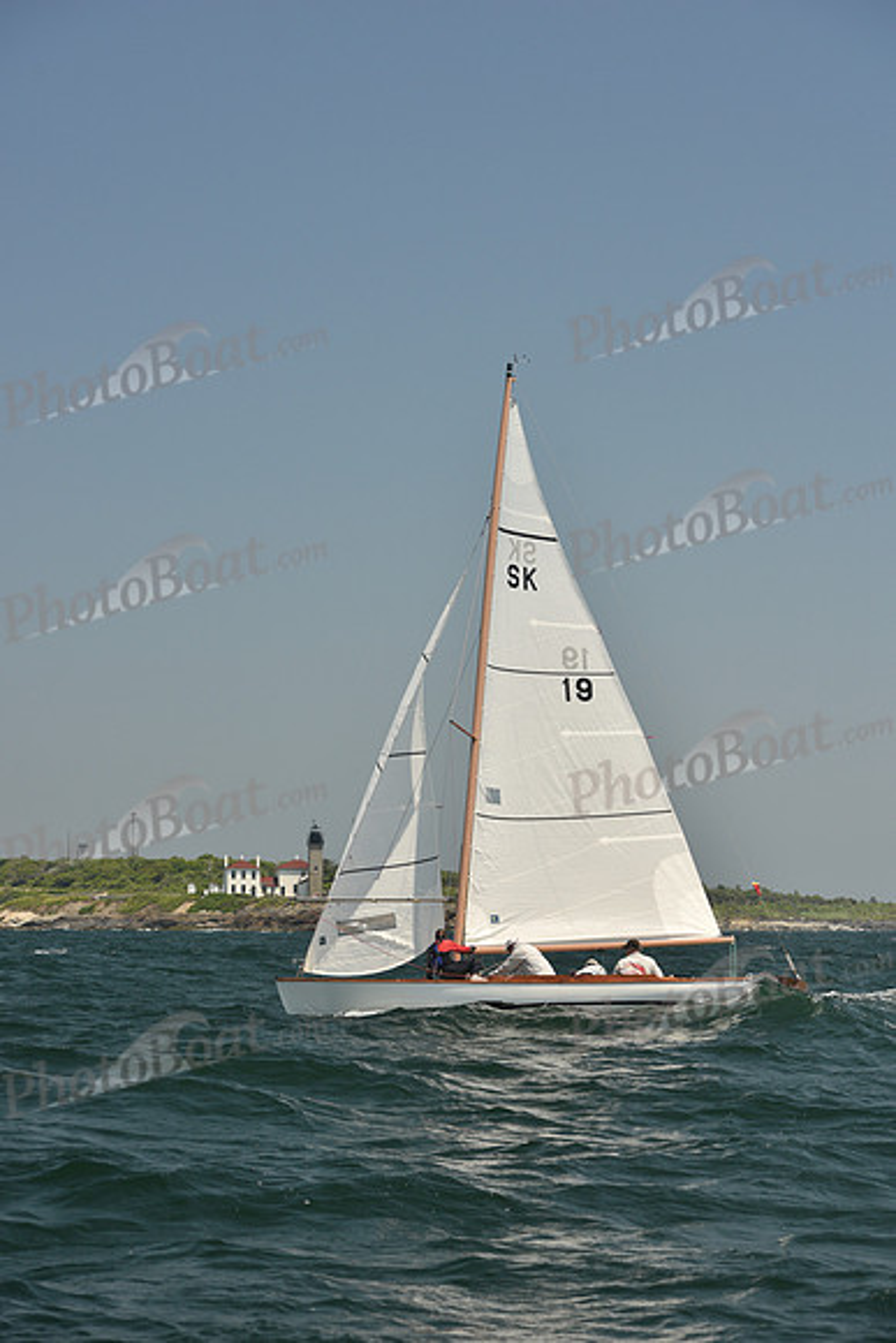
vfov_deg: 27.0
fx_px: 2798
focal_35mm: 75
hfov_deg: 18.2
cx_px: 448
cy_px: 672
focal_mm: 75
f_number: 6.3
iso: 250
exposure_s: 1/640
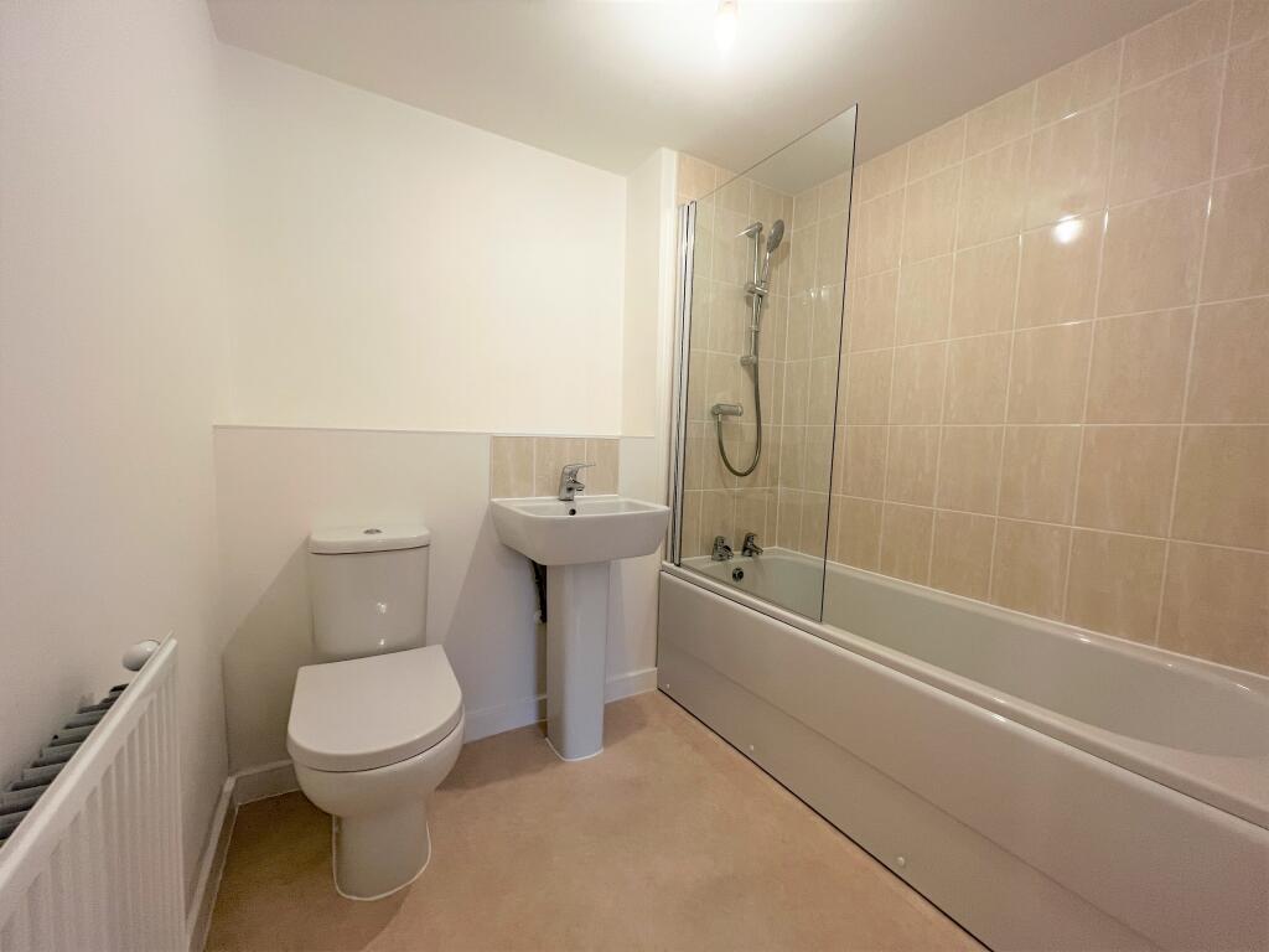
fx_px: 477
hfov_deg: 106.2
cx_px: 634
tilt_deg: -4.5
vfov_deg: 89.9
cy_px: 476
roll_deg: -1.7
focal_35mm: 13
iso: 125
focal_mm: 1.57
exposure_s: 1/50
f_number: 1.8
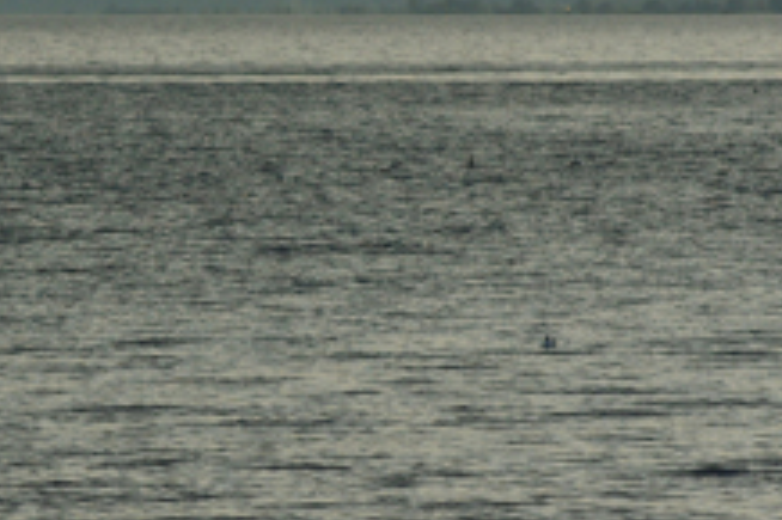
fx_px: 13436
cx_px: 240
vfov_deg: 2.2
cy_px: 238
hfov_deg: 3.3
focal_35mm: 619
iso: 200
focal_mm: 150
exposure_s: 1/250
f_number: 8
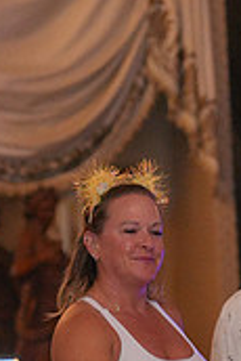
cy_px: 590
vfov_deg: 5.4
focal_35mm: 375
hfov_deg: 3.7
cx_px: 209
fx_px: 3758
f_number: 3.5
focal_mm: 111
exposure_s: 1/250
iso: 8000
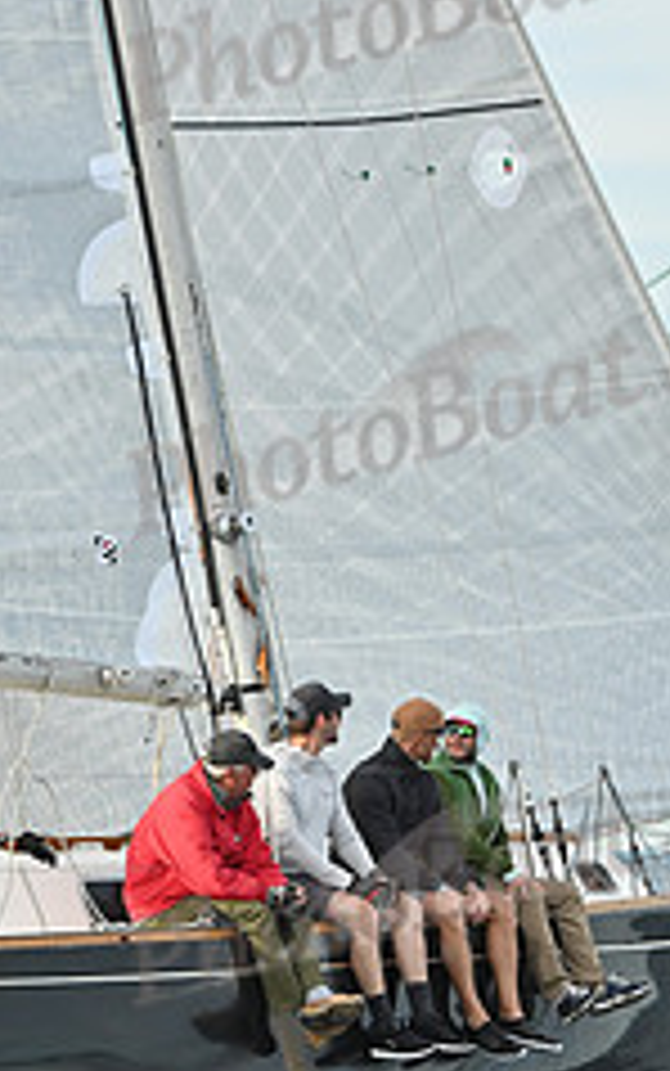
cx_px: -103
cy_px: 718
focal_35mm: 243
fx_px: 7091
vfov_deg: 8.6
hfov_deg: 5.4
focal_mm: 98
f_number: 5.6
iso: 320
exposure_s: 1/1000
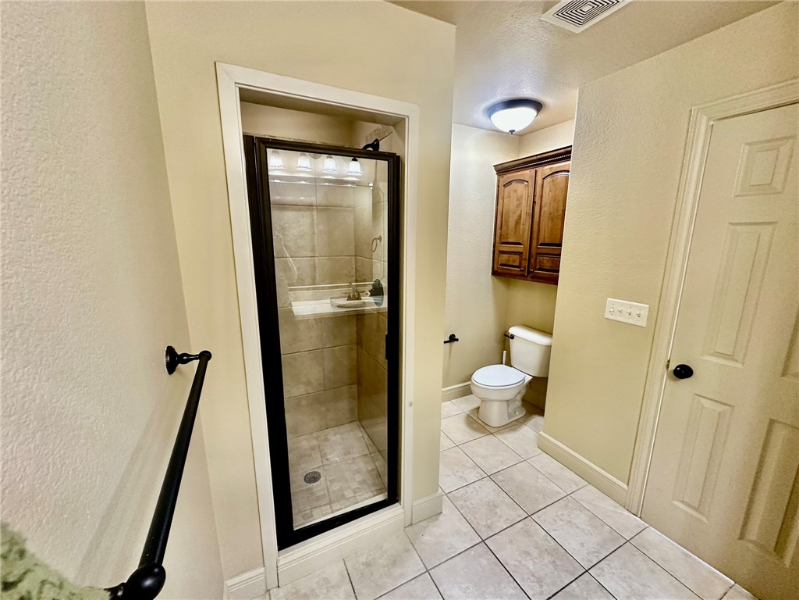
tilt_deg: -11.6
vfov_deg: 85.7
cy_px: 300
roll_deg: -0.6
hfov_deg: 102.1
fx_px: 323
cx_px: 400
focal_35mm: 14
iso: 320
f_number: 2.2
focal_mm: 2.22
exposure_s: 1/60
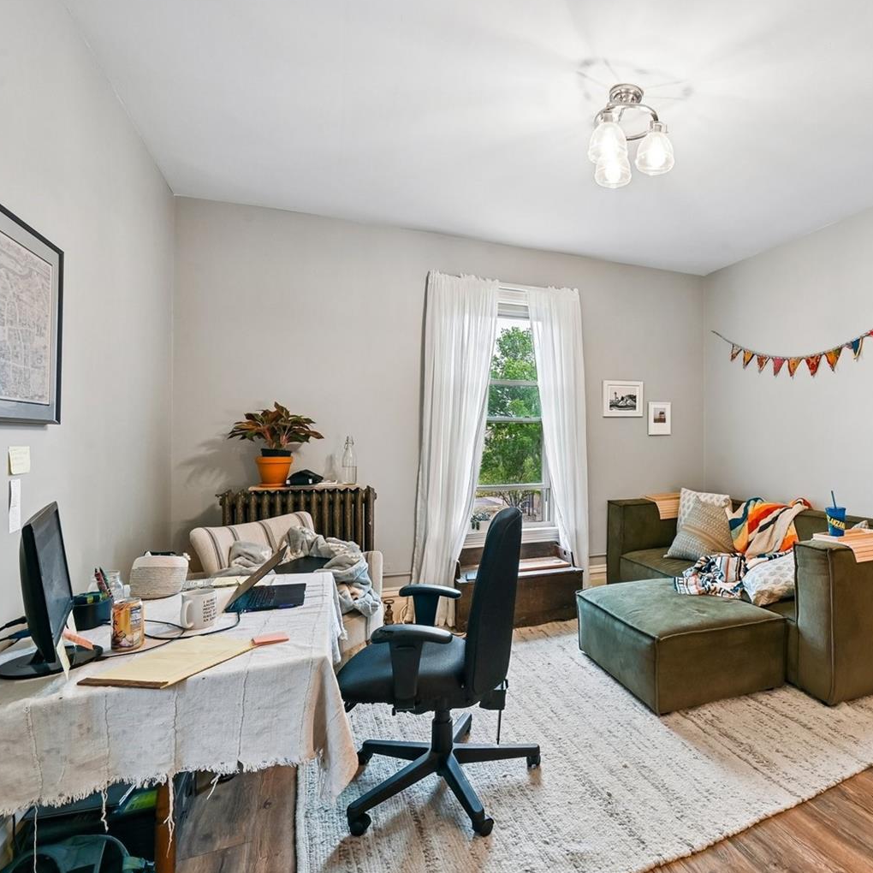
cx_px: 591
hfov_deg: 72.3
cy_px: 430
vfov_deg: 74.8
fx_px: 571
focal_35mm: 20
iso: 250
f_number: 10
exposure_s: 1/8
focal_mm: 15
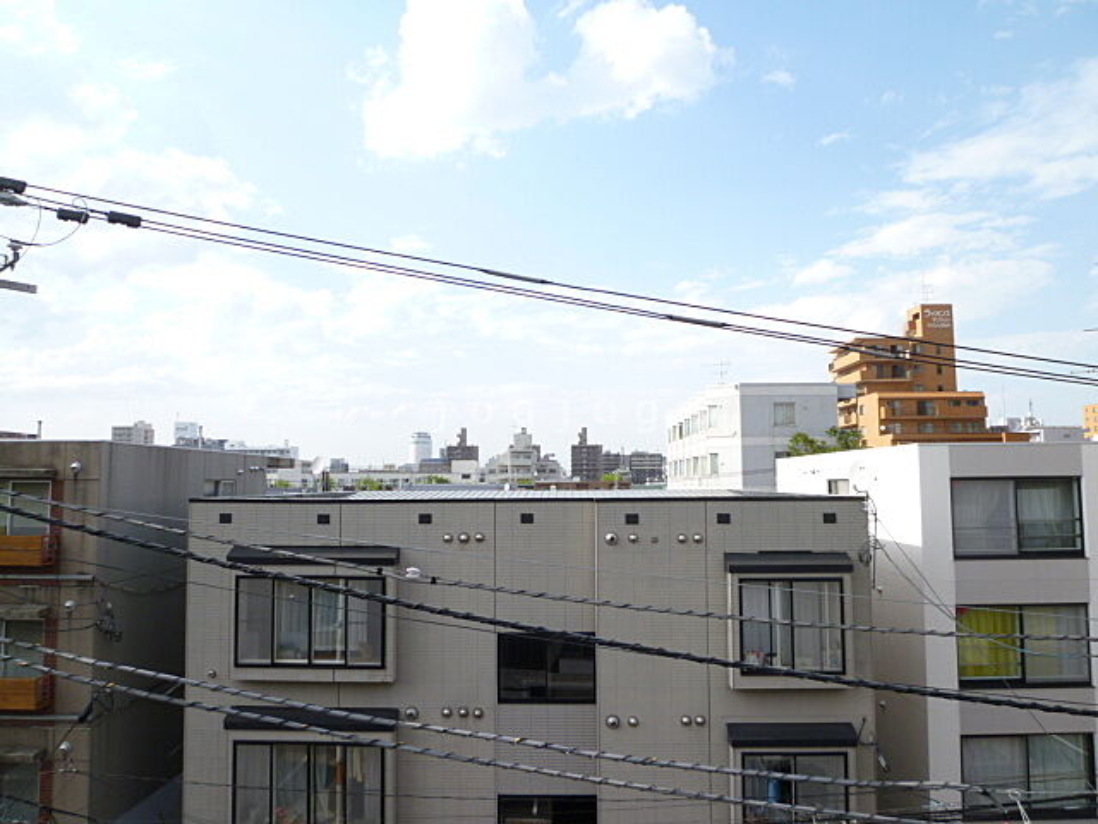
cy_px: 412
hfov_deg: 71.6
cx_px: 549
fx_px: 761
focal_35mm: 24
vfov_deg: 56.8
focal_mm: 4.3
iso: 80
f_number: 4
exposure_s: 1/400
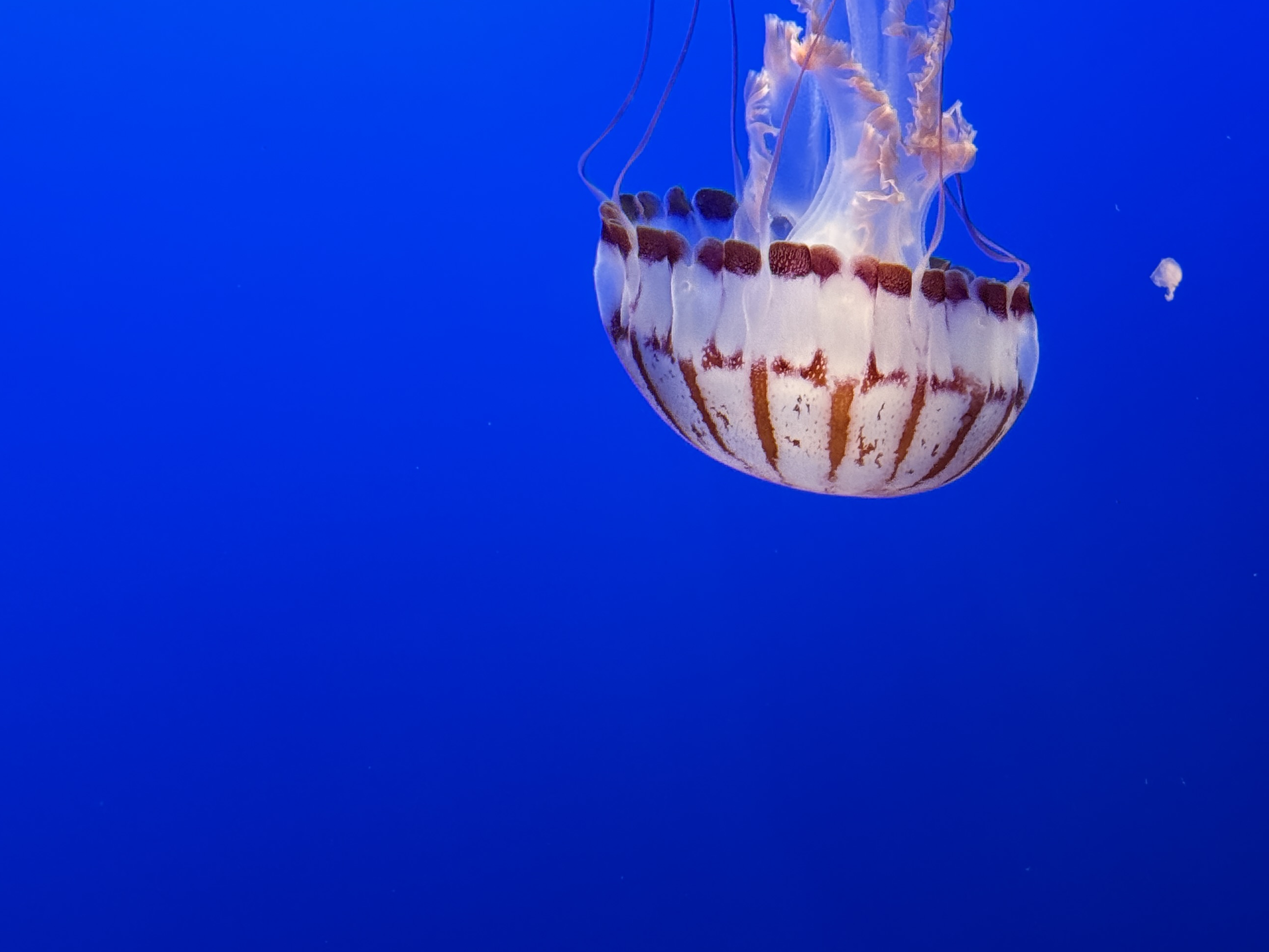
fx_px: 2749
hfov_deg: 26.0
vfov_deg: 19.6
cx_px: 720
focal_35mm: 75
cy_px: 557
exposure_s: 1/60
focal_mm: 6.76
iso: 200
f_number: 1.78
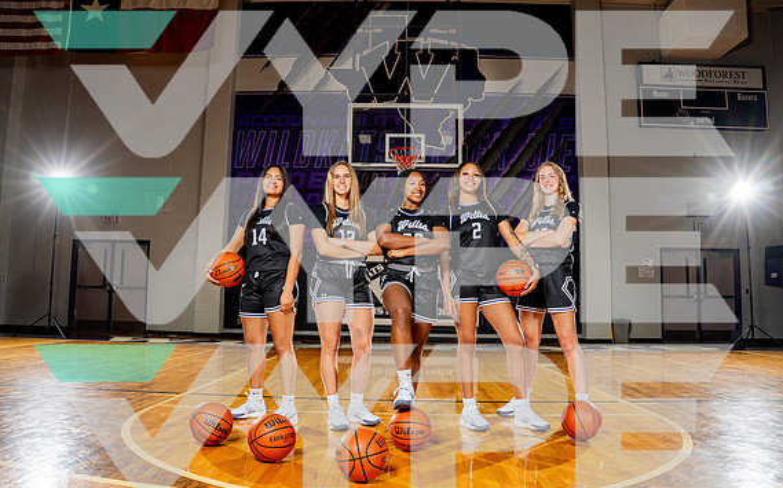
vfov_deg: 47.5
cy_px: 251
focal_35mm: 26
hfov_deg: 70.4
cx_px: 388
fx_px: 555
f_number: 8
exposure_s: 1/250
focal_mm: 25
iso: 320
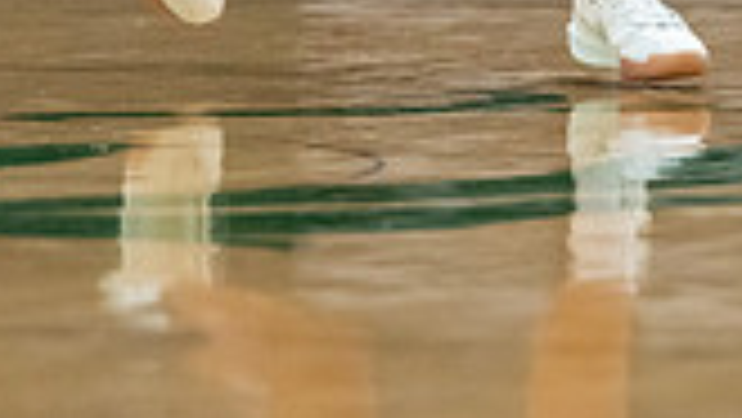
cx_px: 630
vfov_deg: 1.4
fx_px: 16673
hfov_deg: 2.5
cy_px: -494
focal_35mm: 847
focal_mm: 200
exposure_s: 1/1000
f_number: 2.8
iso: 2500
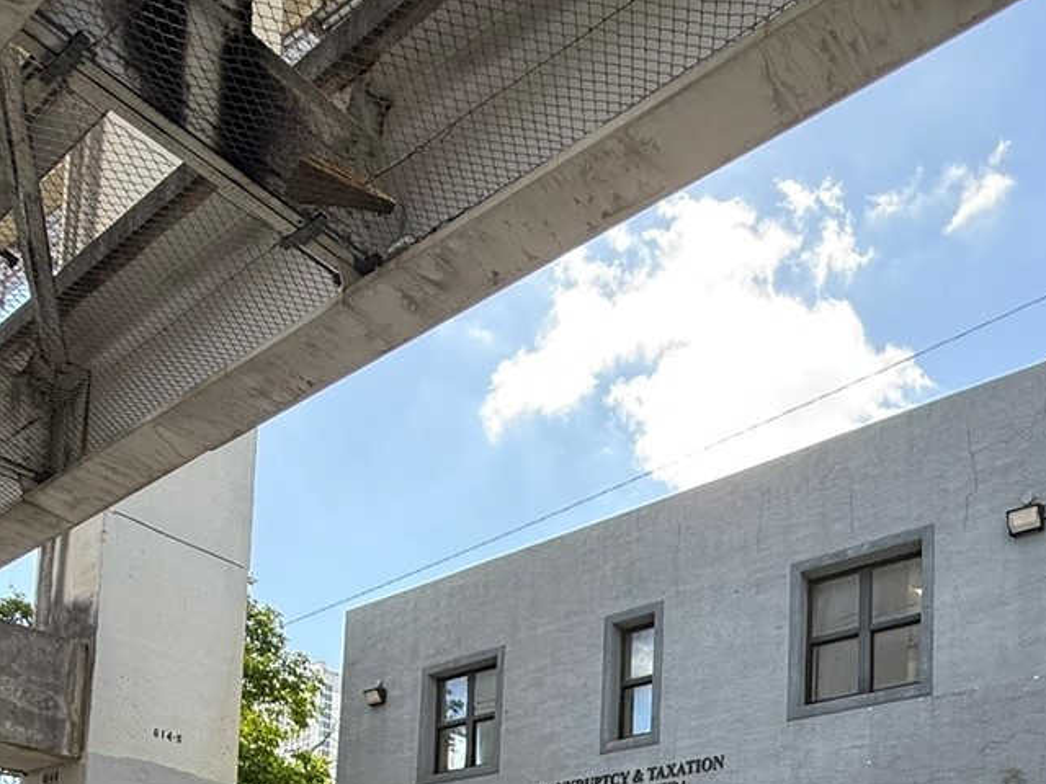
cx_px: 744
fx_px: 1058
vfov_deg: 32.7
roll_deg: -1.0
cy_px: 964
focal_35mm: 35
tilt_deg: +5.0
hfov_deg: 51.1
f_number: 2.2
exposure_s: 1/128
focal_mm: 2.22
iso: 50
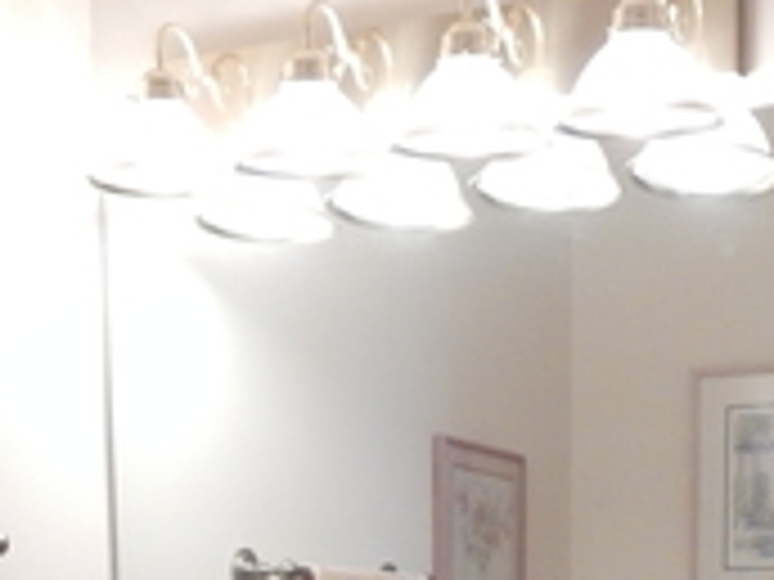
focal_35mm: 82
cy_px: 980
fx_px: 1833
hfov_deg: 23.7
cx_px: 504
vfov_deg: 15.8
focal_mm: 4
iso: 360
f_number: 3
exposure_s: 1/30
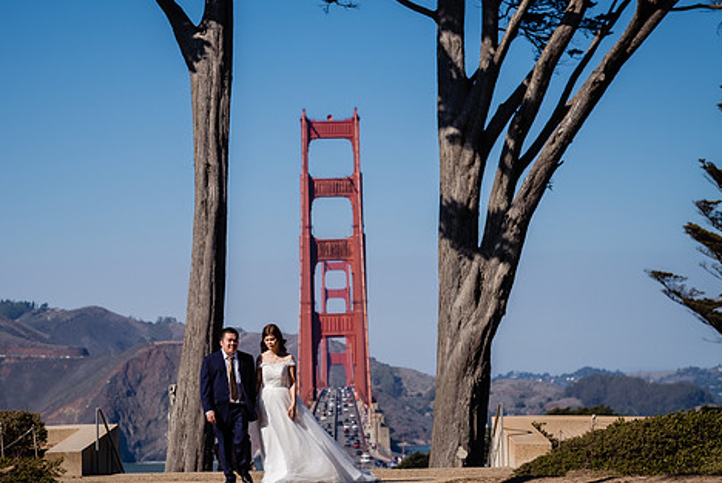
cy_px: 260
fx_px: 2088
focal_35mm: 104
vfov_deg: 13.2
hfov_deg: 19.6
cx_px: 284
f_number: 2.8
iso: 160
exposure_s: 1/5000
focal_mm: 56
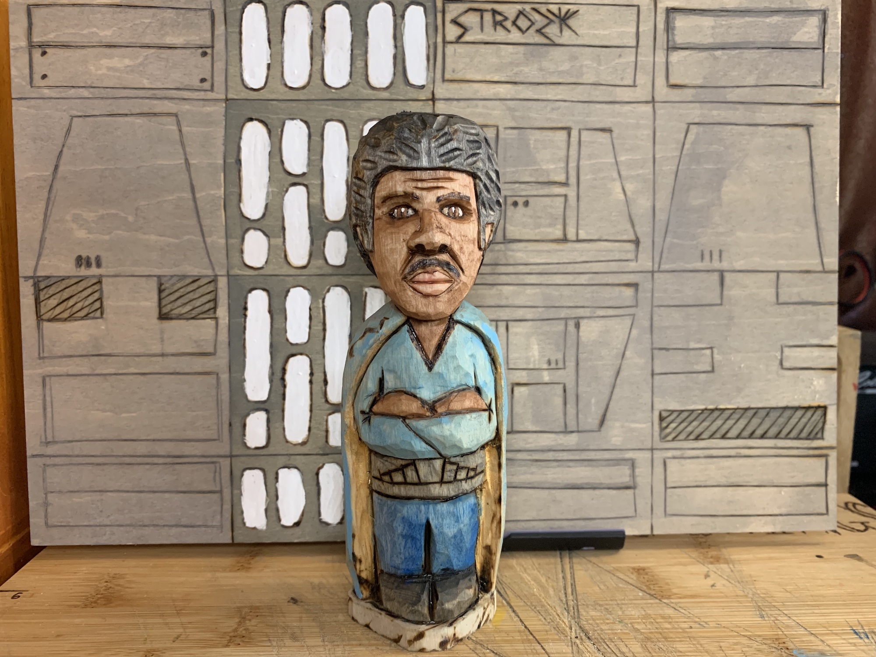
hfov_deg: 67.3
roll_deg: -1.0
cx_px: 438
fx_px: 658
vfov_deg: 53.1
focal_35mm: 26
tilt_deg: -8.0
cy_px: 328
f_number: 1.8
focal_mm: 4.25
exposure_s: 1/40
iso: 400
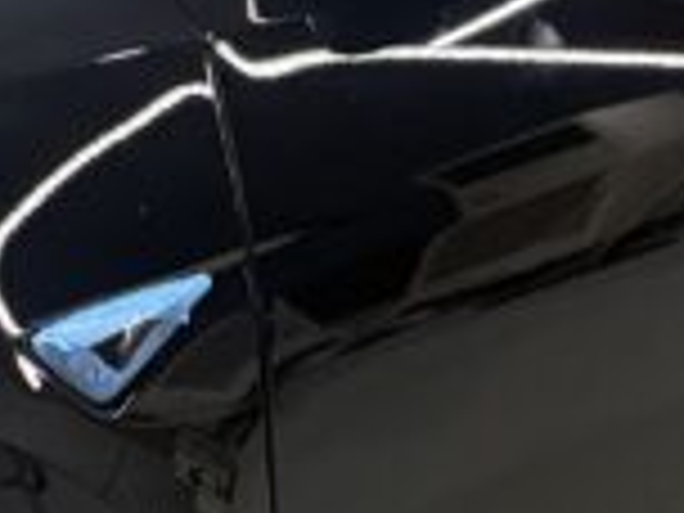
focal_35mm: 175
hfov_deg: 11.0
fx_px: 3458
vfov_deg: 8.5
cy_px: 464
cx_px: -220
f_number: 1.6
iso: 125
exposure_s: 1/120
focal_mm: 5.96
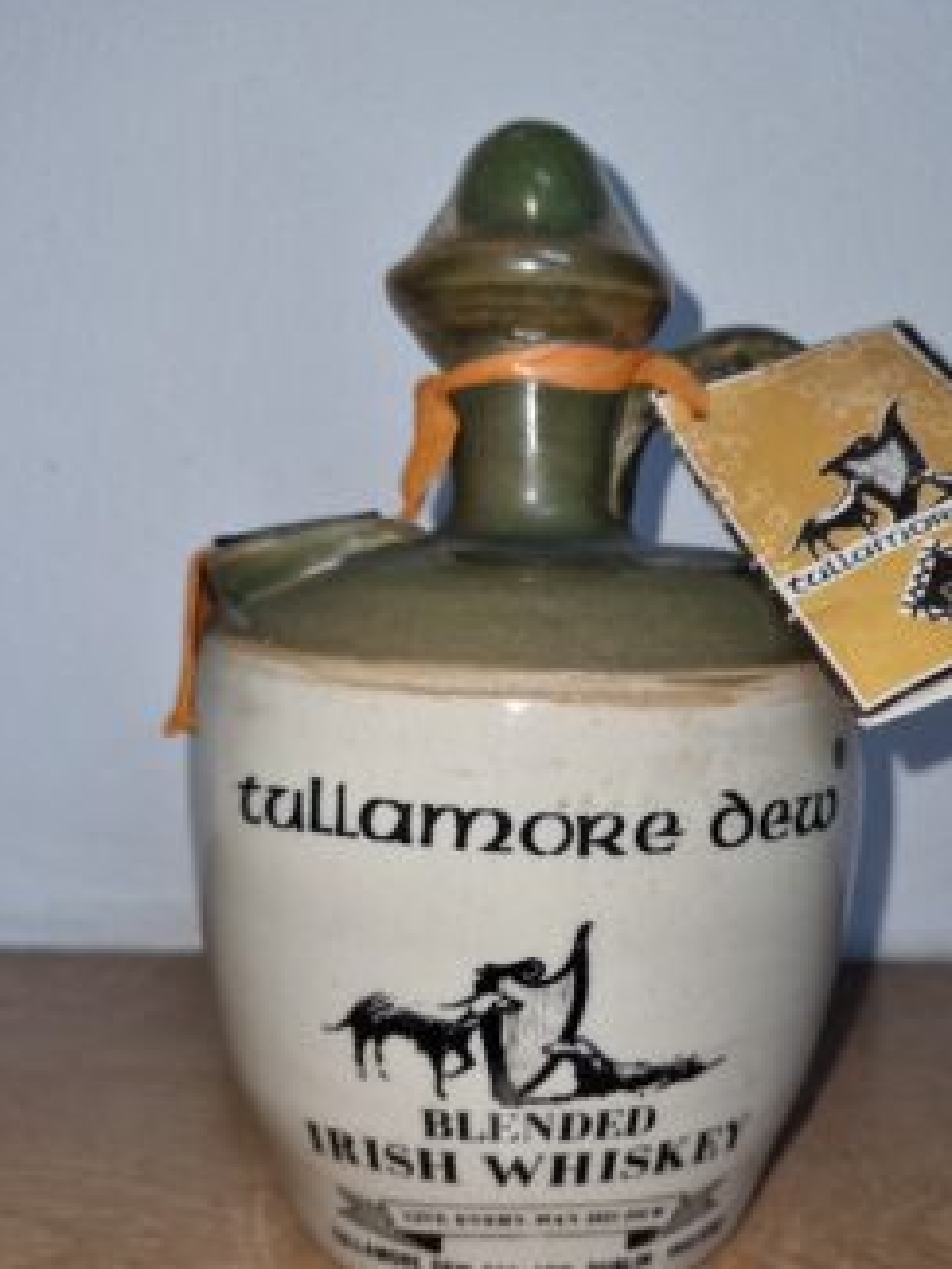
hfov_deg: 44.0
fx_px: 1173
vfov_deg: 56.5
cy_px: 738
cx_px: 574
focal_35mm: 32
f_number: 1.8
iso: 70
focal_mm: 5.4
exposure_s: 1/49
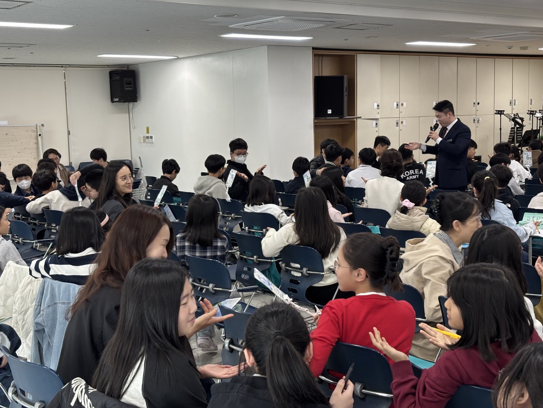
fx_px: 816
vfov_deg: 28.0
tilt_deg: -5.9
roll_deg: +1.3
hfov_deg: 36.8
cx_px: 272
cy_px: 204
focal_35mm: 52
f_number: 1.6
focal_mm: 5.96
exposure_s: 1/60
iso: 125
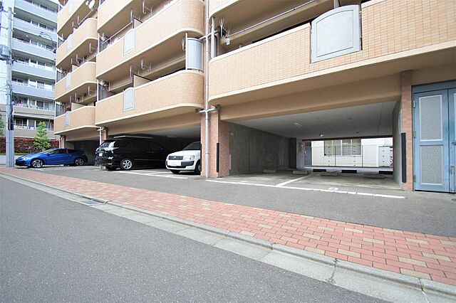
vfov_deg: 77.3
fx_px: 190
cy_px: 152
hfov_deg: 100.4
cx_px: 228
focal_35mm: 15
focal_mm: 10
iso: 100
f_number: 5
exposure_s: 1/60
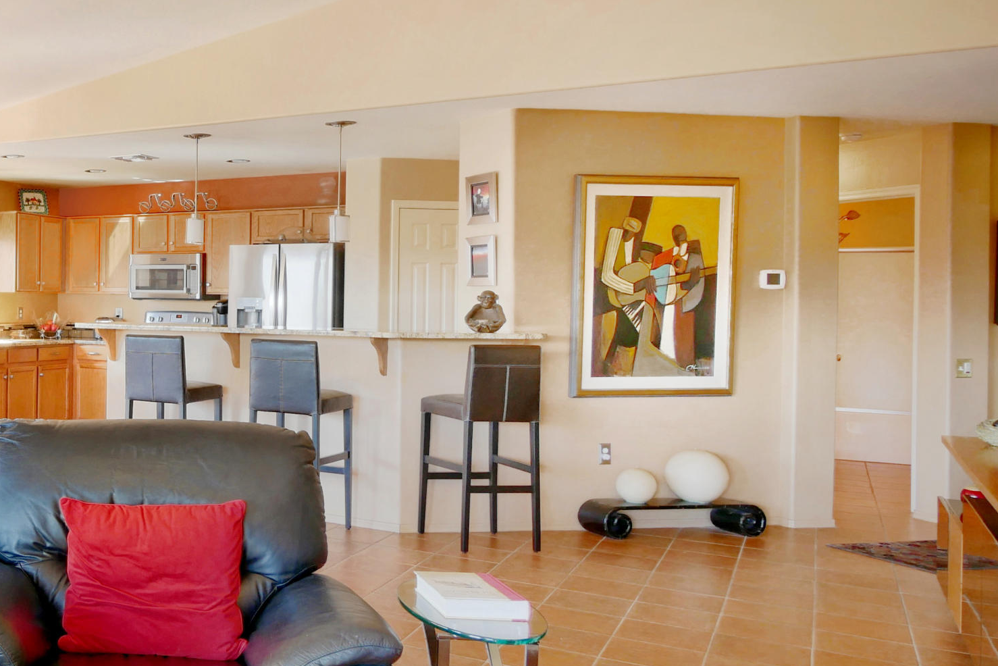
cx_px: 10
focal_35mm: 38
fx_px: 1054
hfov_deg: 43.7
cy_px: 317
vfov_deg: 35.1
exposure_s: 1/5
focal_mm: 9
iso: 200
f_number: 6.3
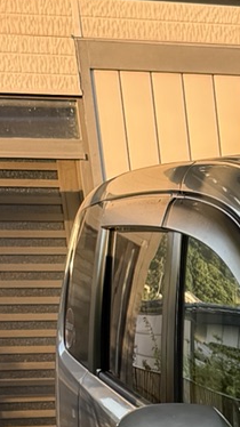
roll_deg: -0.4
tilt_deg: -16.5
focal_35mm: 140
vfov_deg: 13.6
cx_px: 741
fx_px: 1586
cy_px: 798
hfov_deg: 7.5
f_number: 1.78
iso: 80
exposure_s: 1/264
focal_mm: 6.76
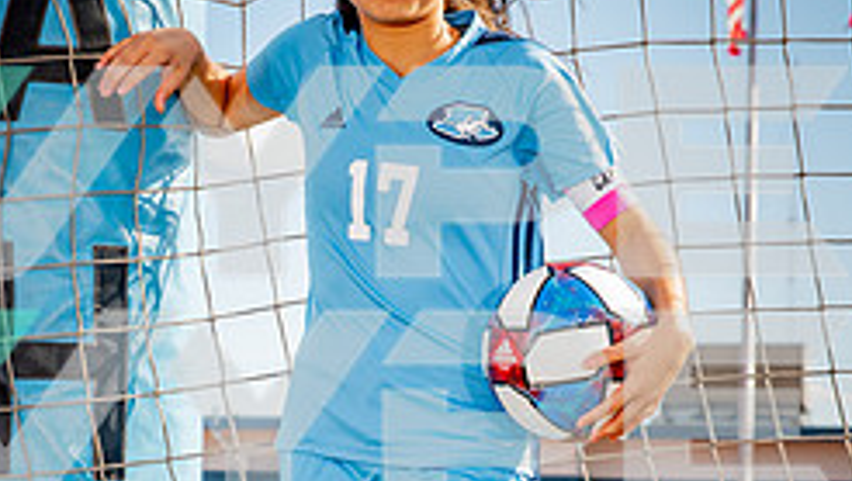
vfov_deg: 10.9
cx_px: 343
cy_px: 419
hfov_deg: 19.2
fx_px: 2510
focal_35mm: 111
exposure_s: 1/320
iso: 125
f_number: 5.6
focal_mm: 58
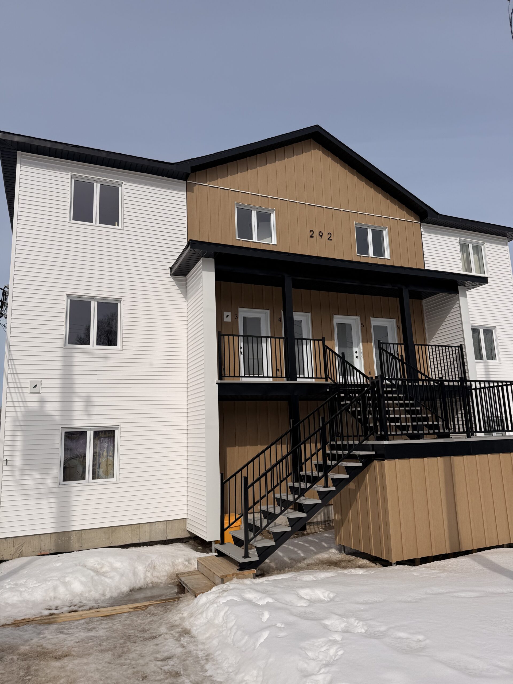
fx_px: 474
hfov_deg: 56.8
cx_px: 256
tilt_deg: +11.8
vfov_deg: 71.6
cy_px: 342
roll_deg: +2.8
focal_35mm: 24
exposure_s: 1/14286
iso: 80
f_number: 1.78
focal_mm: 6.76
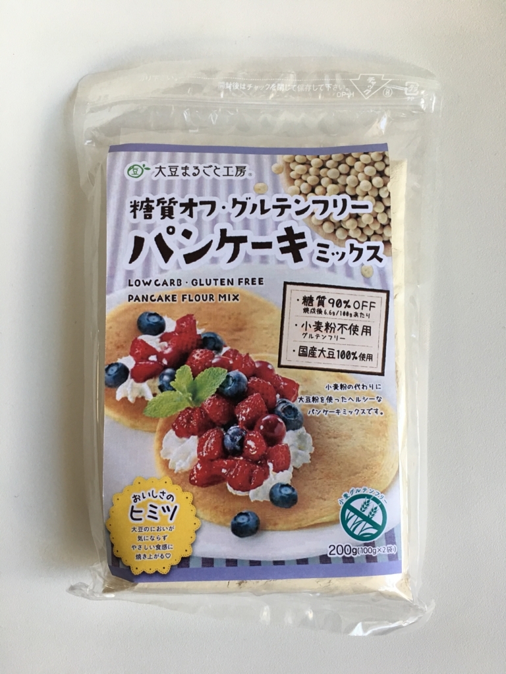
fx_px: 565
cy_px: 337
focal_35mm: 29
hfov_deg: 48.2
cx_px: 253
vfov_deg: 61.7
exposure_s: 1/33
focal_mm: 4.15
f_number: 2.2
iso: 40
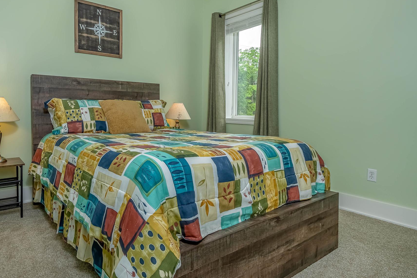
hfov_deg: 88.9
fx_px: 208
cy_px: 141
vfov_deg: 67.4
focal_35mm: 18
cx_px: 167
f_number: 6.3
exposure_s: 1/200
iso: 400
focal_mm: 10
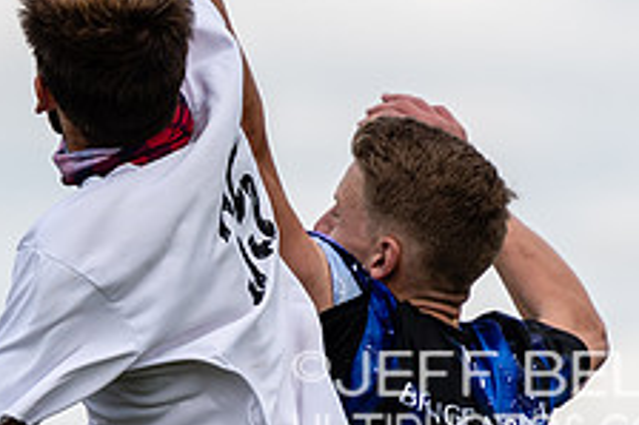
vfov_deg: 1.6
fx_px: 15289
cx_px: 103
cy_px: -61
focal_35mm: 862
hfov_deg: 2.4
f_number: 2.8
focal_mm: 200
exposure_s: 1/2500
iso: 140
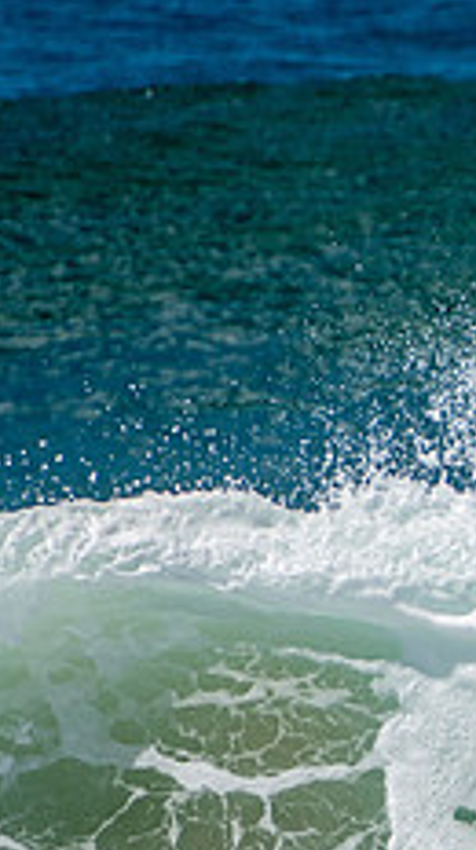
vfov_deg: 1.4
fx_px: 35444
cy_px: 694
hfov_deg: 0.8
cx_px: 967
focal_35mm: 1575
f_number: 5.6
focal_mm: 400
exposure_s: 1/2000
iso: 220
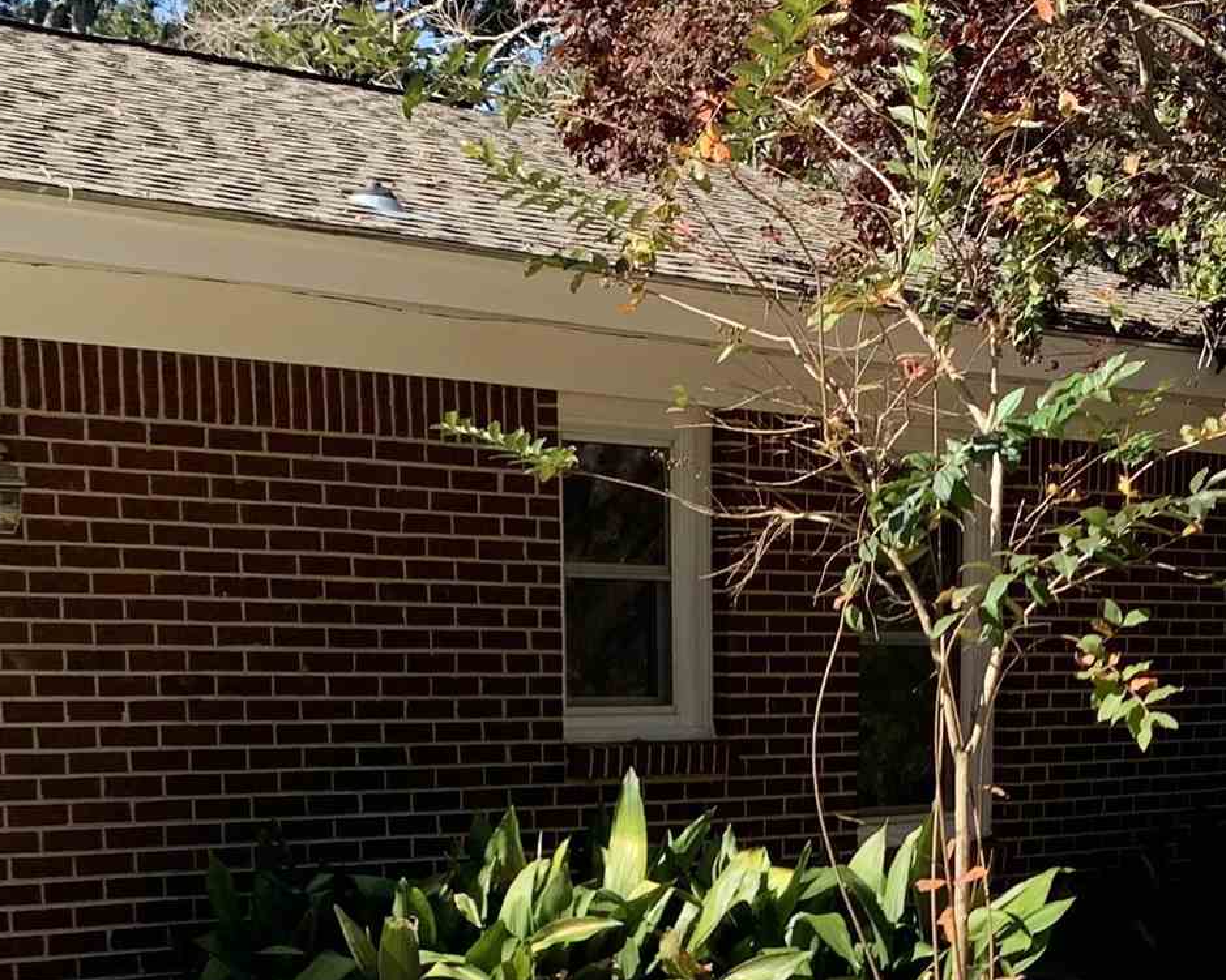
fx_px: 3011
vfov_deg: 17.0
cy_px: 1390
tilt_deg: -14.4
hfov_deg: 22.8
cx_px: 877
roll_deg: -0.5
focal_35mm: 83
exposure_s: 1/1124
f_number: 1.8
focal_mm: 4.25
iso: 25
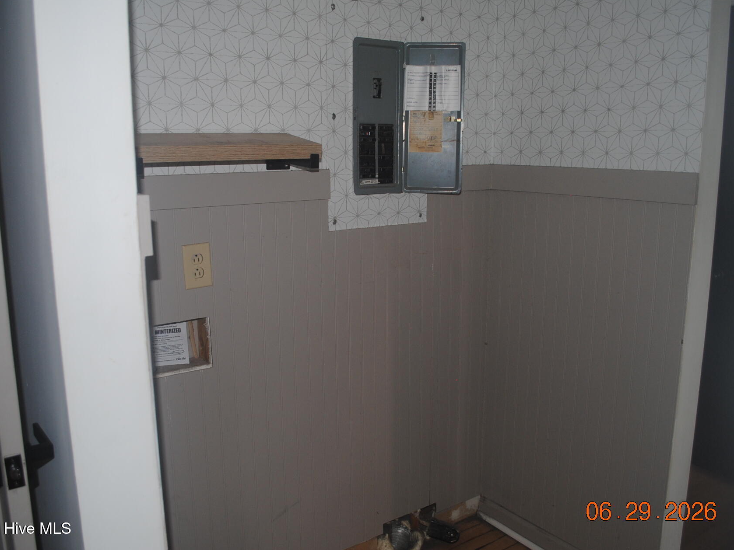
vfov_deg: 46.8
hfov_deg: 60.0
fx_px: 636
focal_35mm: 30
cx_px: 374
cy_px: 271
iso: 200
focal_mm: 18
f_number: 3.5
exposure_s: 1/60
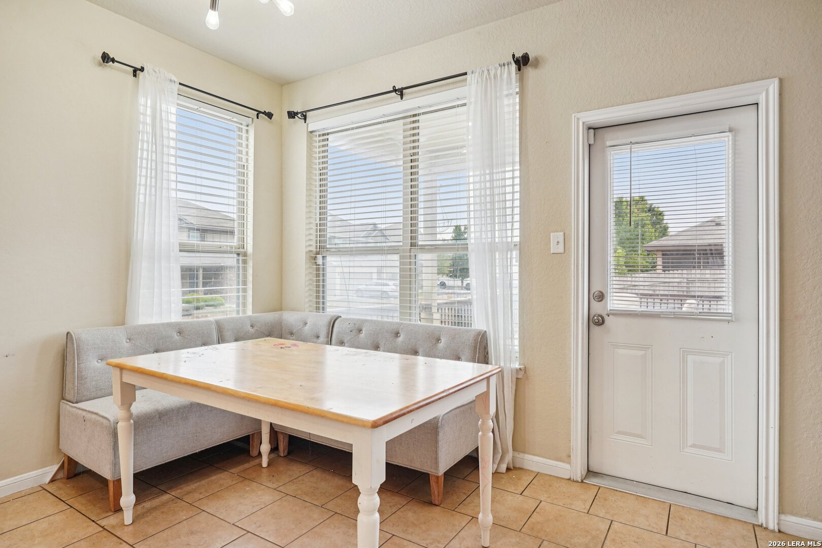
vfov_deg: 61.9
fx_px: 457
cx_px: 411
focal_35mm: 20
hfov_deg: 84.0
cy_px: 274
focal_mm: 20
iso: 100
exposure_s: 1/30
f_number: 8
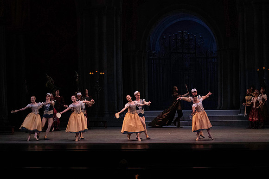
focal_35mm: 89
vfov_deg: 15.4
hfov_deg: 22.9
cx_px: 134
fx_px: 665
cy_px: 90
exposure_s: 1/400
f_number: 7.1
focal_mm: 89
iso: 12800
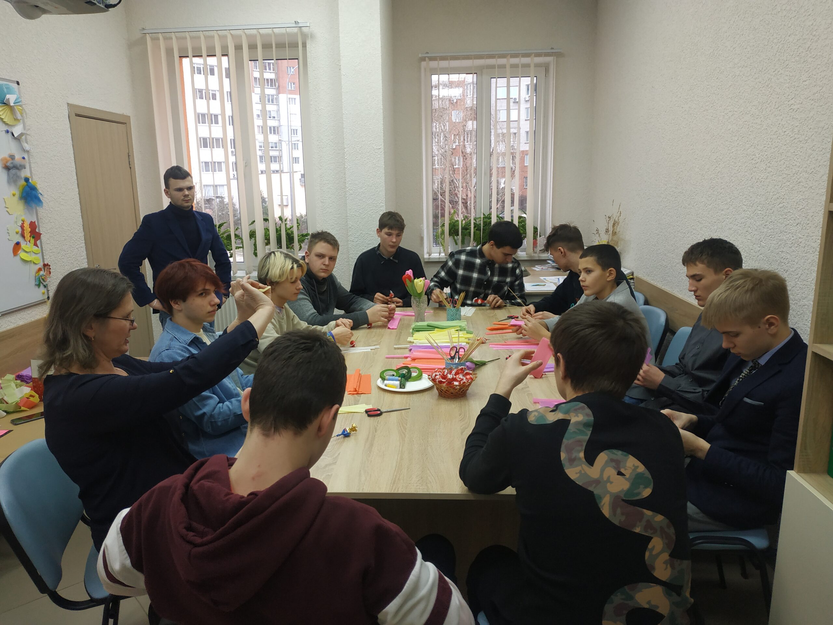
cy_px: 312
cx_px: 416
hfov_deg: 71.6
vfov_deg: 56.8
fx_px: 578
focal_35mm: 24
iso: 200
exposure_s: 1/50
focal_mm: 3.94
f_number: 1.9
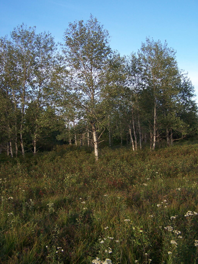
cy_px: 132
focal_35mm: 38
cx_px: 99
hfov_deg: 37.7
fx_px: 290
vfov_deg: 49.0
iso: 100
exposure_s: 1/400
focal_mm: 6.3
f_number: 2.8
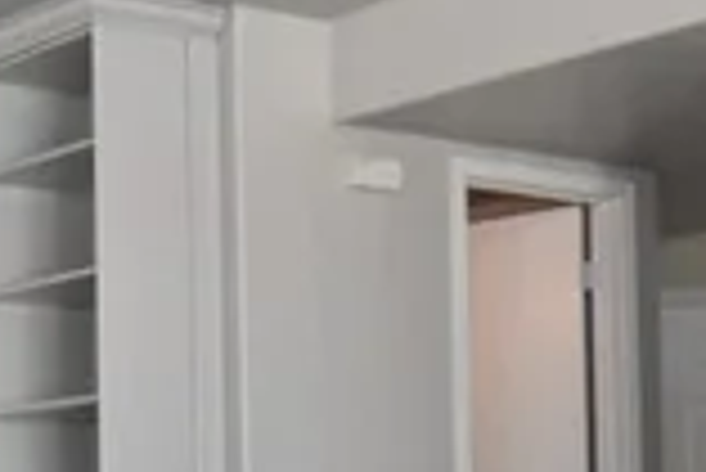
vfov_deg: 13.7
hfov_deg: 20.3
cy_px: 542
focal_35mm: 98
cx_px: 31
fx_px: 1924
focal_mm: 10
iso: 4000
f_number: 8
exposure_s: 1/160
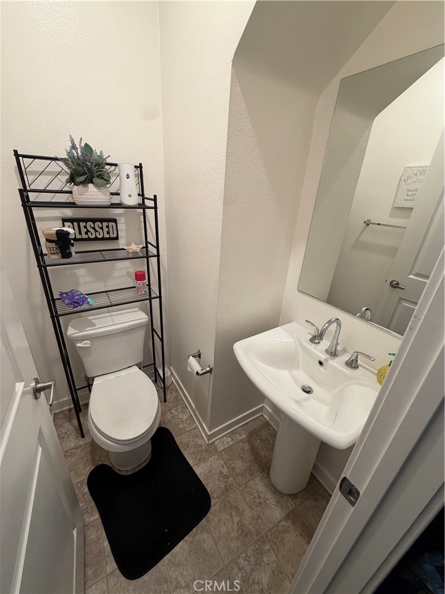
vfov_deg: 102.1
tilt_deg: -24.0
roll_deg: -4.9
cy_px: 297
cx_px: 222
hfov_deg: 85.7
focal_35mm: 14
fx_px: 240
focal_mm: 2.22
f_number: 2.2
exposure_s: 1/120
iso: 320
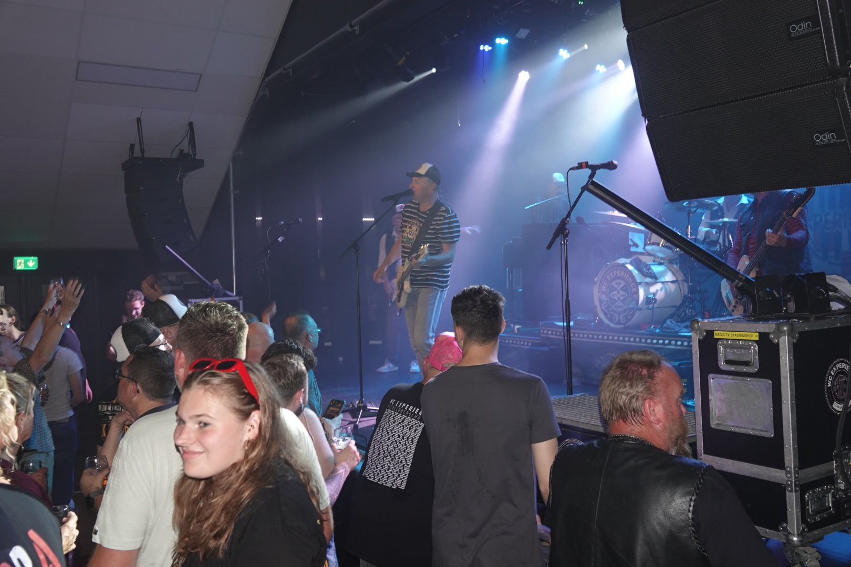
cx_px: 426
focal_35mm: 33
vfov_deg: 40.0
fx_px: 780
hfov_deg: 57.2
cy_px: 284
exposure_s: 1/40
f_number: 2.8
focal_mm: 12.04
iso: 400
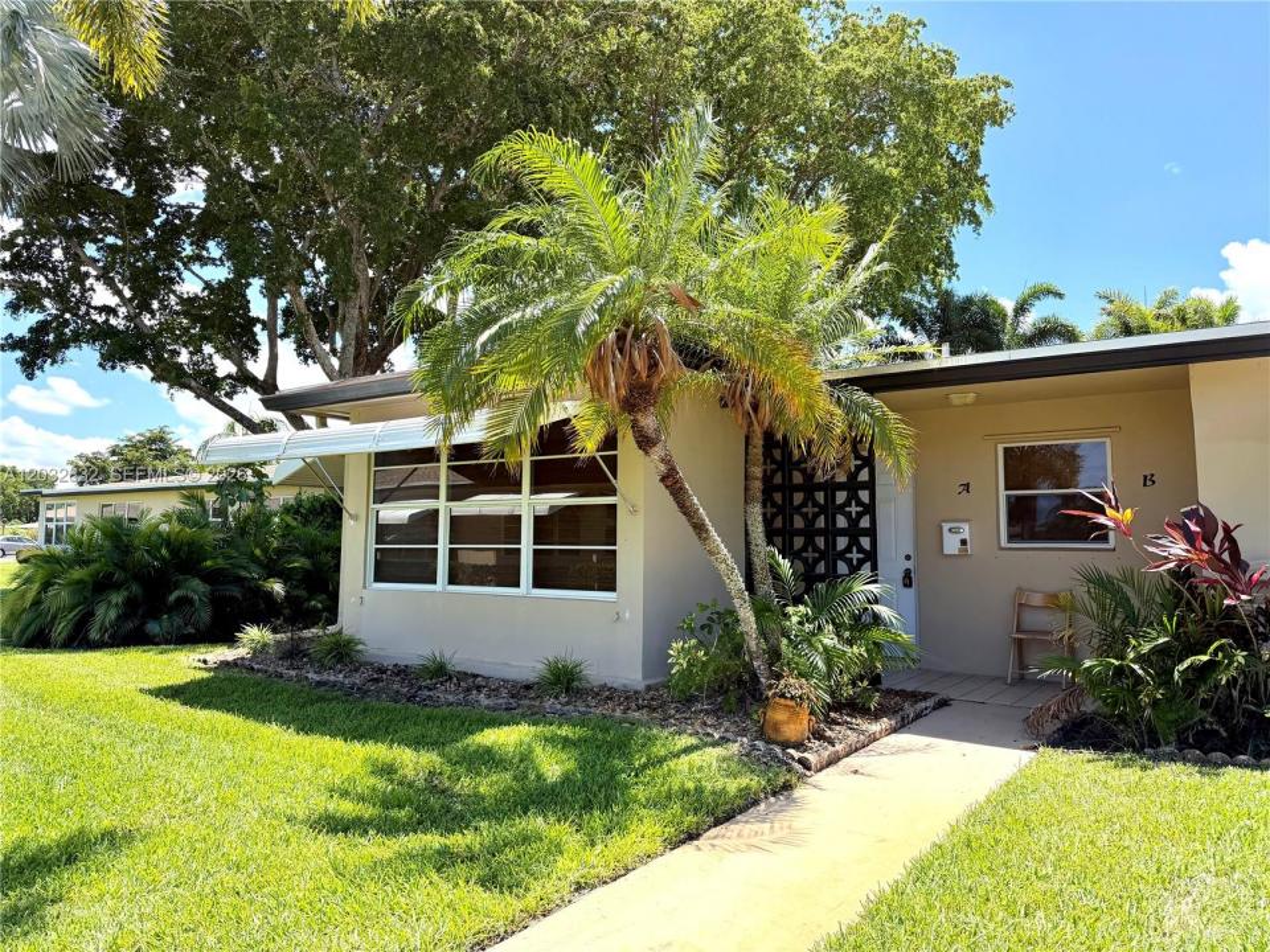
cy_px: 476
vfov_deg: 56.8
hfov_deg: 71.6
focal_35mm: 24
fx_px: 881
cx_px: 635
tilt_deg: +4.1
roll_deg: +0.5
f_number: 1.78
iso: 100
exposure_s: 1/2232
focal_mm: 6.76
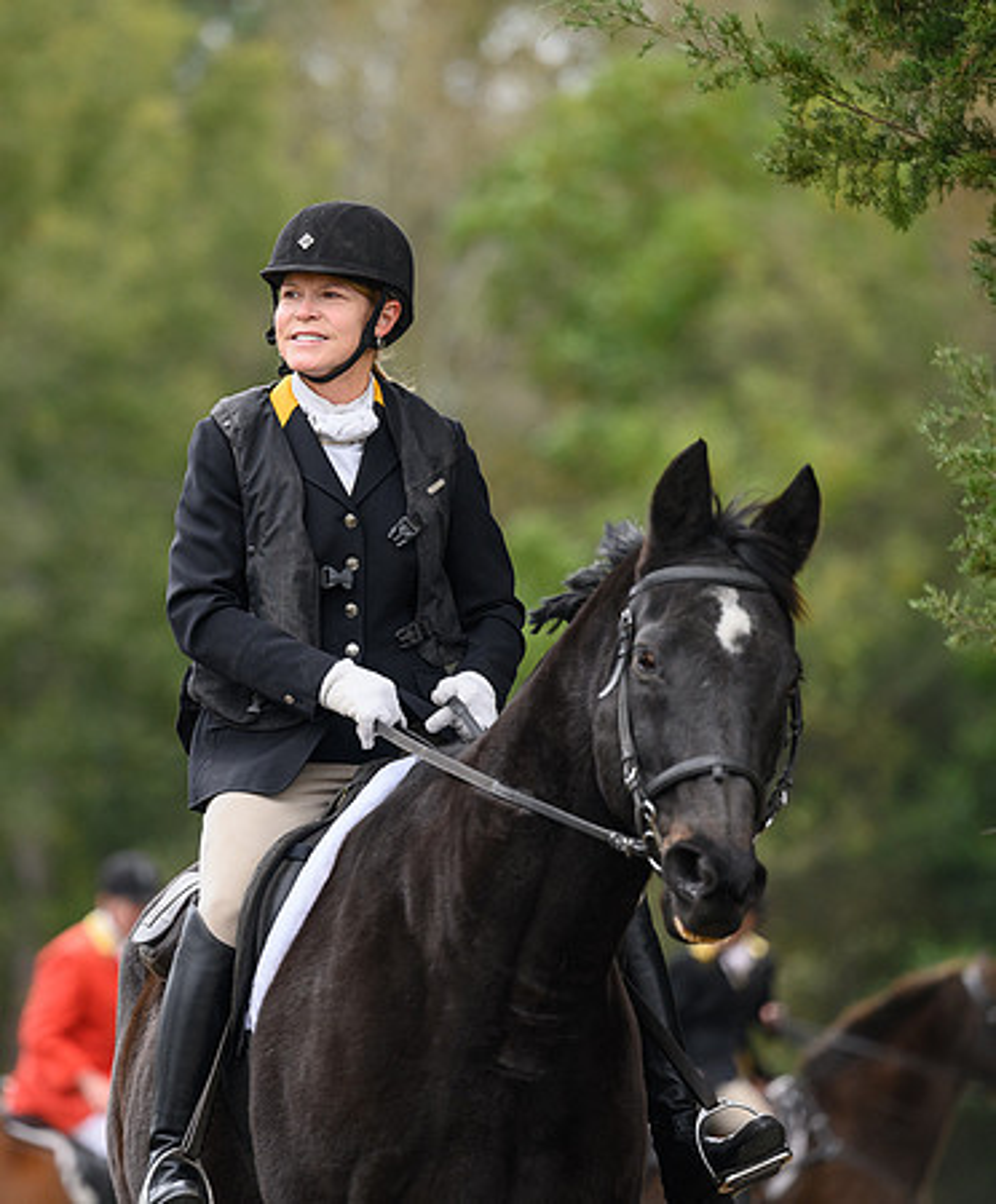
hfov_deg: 6.3
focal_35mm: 250
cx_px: 385
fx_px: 9034
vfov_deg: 7.6
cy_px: 602
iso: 500
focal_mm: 180
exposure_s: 1/640
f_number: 3.2
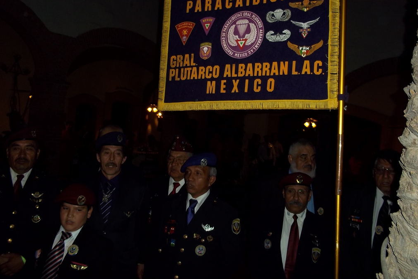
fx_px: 441
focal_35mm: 38
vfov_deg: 35.0
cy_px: 121
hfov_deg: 50.7
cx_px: 212
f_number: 3.1
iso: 80
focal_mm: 6.5
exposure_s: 1/30
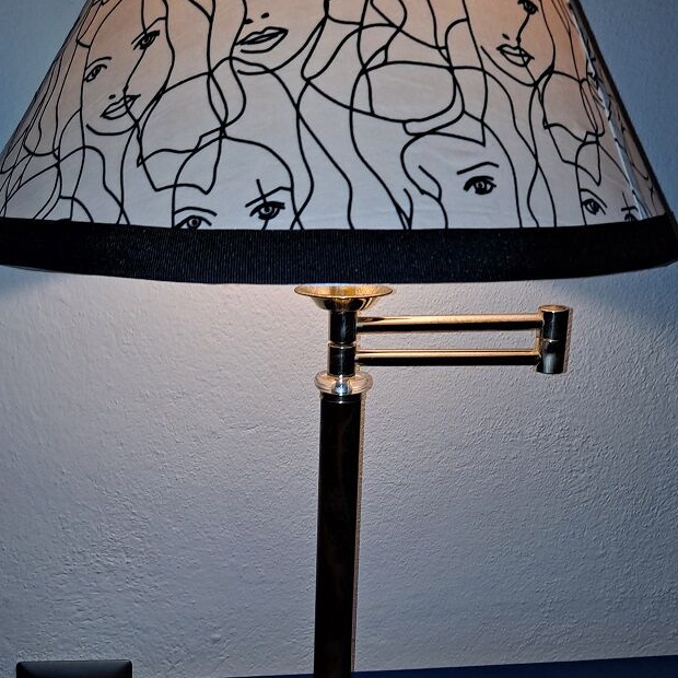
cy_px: 413
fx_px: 842
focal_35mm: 38
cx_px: 325
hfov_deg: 43.8
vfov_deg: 43.6
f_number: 2
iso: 50
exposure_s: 1/50
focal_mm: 4.6
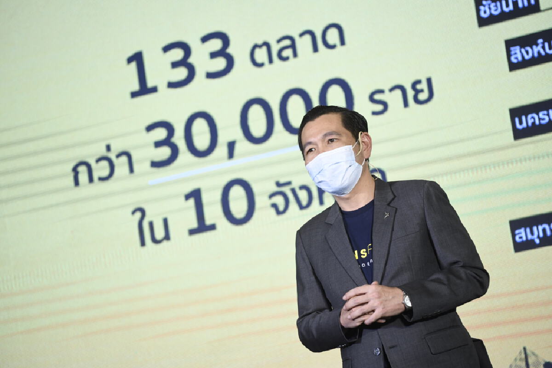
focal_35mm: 160
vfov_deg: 8.6
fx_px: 2453
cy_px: 184
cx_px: 276
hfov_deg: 12.8
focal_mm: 160
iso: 800
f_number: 4
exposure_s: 1/160
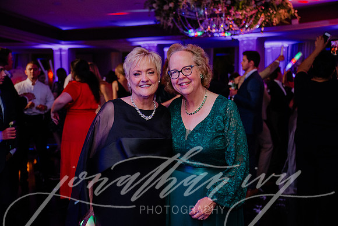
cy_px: 113
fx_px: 357
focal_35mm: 38
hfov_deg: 50.7
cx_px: 169
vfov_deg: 35.1
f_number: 2.8
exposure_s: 1/50
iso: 2000
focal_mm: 38
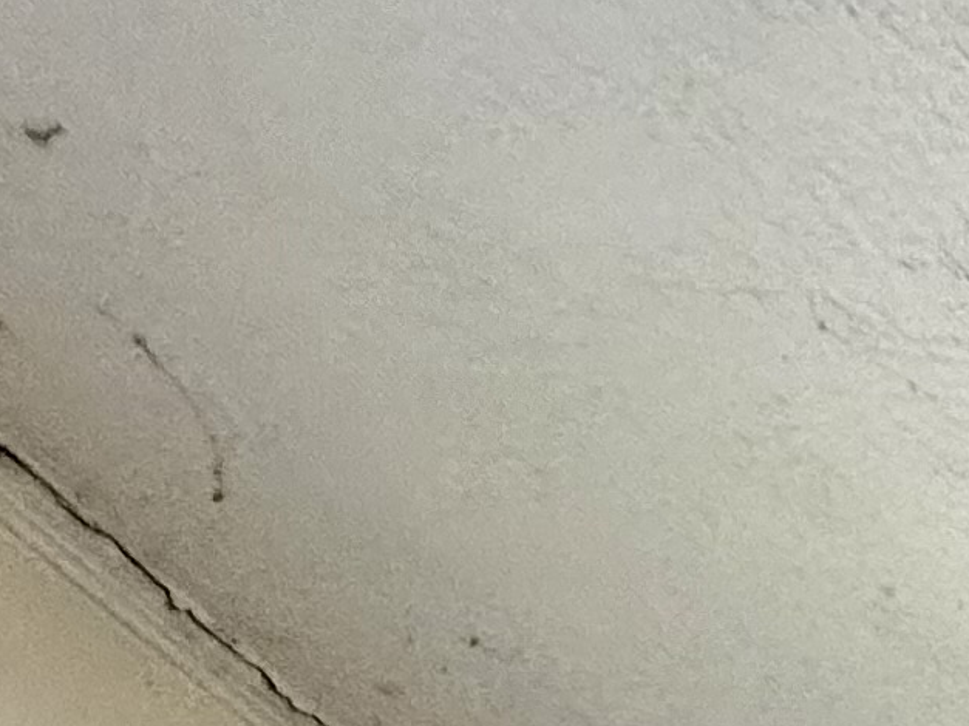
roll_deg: +1.2
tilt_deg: -0.4
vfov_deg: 10.6
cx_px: 2142
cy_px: 2254
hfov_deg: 15.4
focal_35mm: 90
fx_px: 2519
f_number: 2.2
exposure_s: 1/99
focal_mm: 2.22
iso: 200
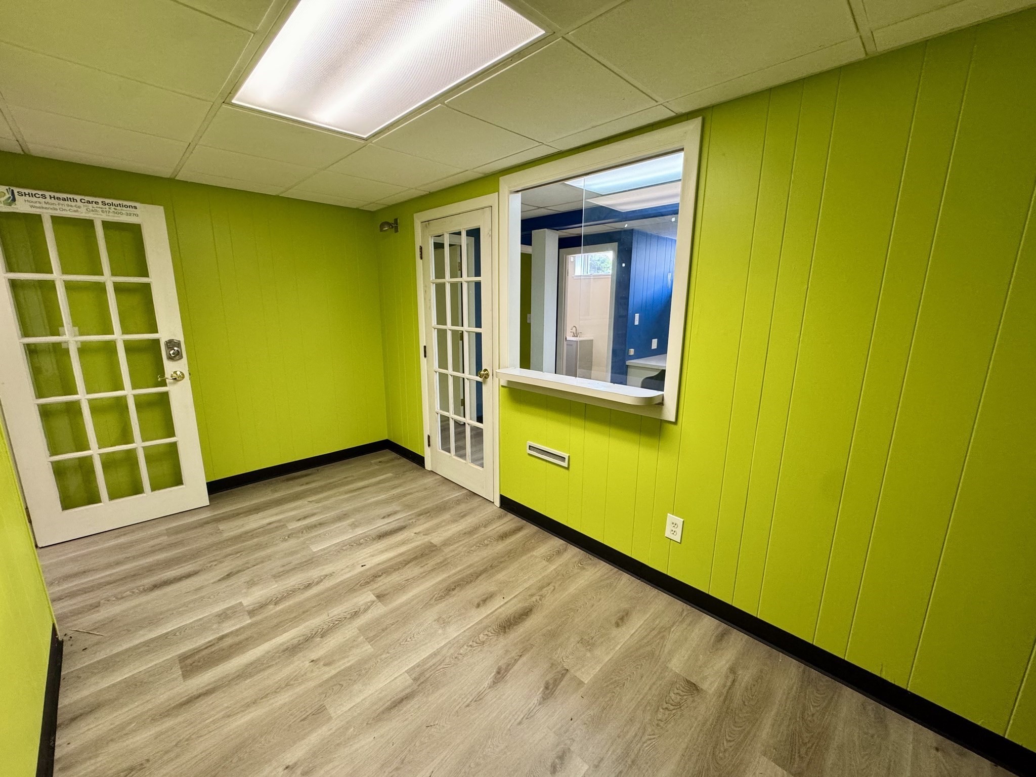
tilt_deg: -12.4
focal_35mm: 14
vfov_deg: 85.7
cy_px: 388
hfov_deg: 102.1
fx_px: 419
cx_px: 518
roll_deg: -0.7
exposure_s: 1/60
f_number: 2.2
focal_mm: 2.22
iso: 200
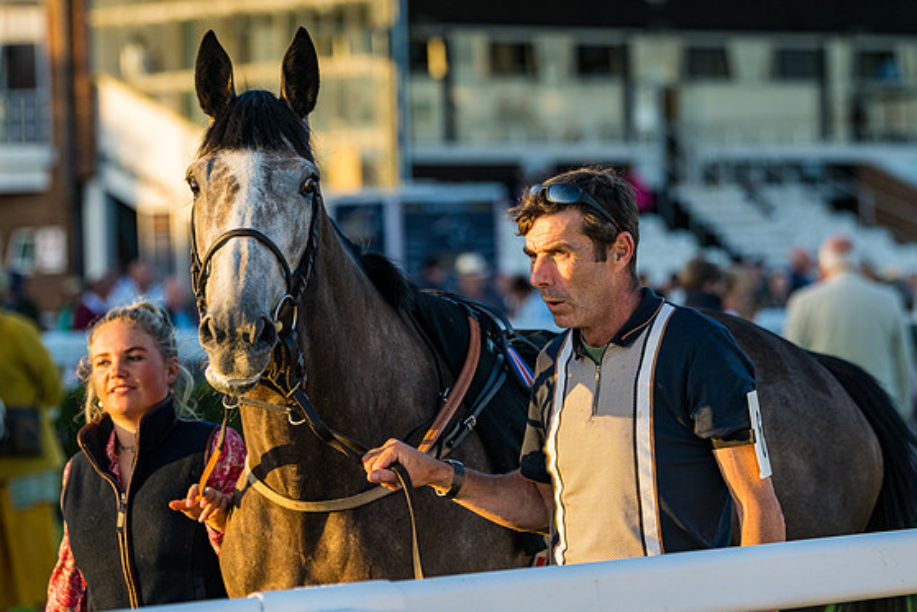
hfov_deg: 12.5
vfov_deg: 8.4
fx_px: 4178
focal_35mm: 164
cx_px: 489
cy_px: 296
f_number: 4
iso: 400
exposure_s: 1/640
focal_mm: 135
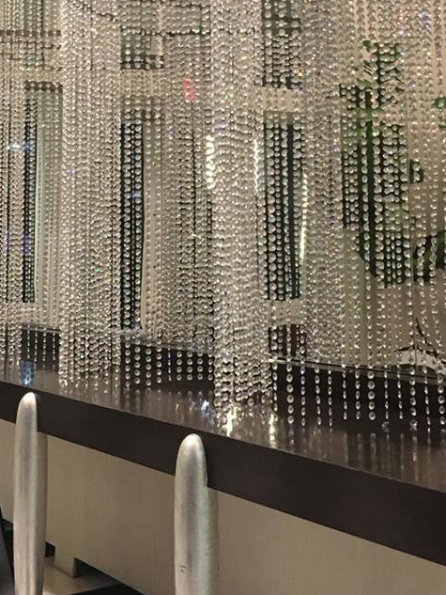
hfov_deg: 26.5
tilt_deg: +8.0
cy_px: 133
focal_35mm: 55
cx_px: 192
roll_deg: +0.4
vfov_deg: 34.0
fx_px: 945
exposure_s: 1/10
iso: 80
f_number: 2.2
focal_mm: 4.15
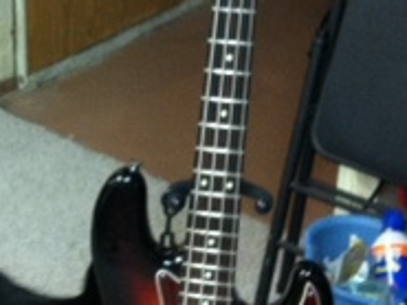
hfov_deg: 15.9
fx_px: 1424
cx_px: -11
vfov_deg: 12.2
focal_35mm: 121
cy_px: 86
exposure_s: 1/15
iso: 250
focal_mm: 3.9
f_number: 2.8
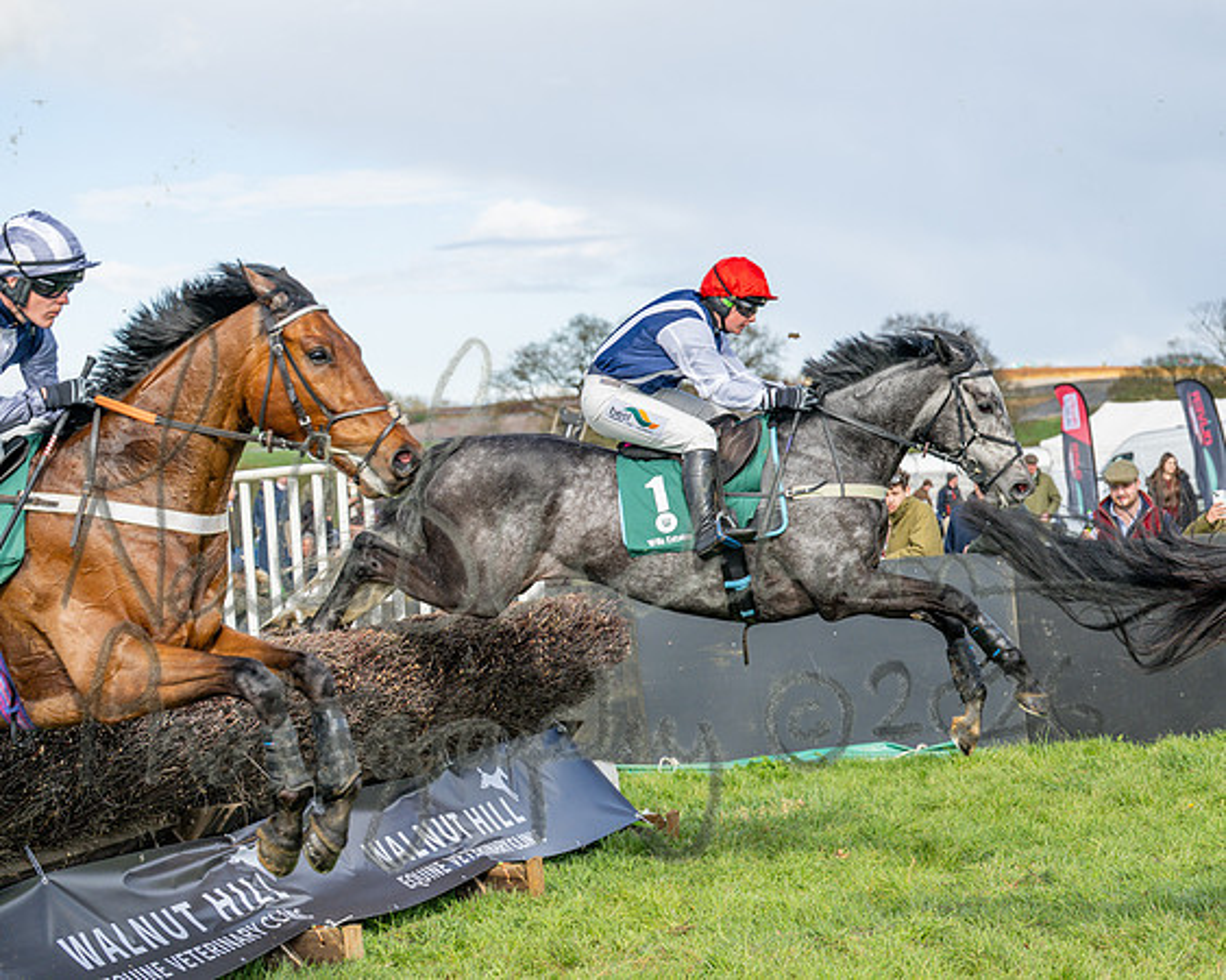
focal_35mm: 84
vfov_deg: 18.2
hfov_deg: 22.6
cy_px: 490
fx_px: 3064
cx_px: 617
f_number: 4.5
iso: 400
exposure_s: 1/1600
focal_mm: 75
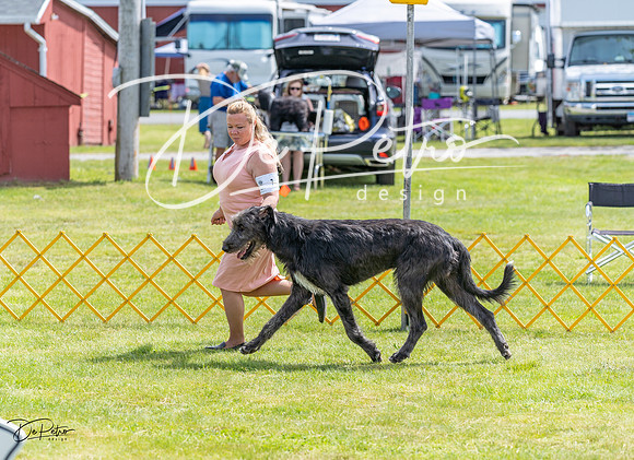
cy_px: 204
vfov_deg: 10.5
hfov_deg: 14.5
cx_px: 288
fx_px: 2498
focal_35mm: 138
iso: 125
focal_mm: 115
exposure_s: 1/1000
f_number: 3.5
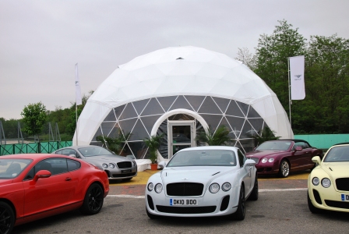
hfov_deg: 43.6
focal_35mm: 45
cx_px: 174
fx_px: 437
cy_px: 117
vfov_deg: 30.0
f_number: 7.1
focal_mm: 30
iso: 400
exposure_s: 1/500
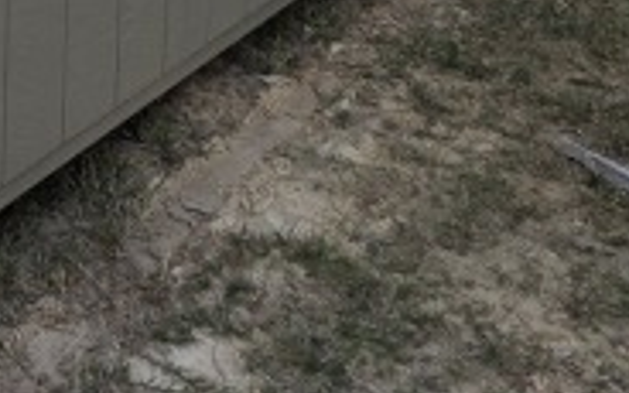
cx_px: -174
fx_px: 1457
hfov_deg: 22.0
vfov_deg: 13.1
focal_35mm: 85
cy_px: -420
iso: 80
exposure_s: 1/180
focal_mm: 6.3
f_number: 1.7
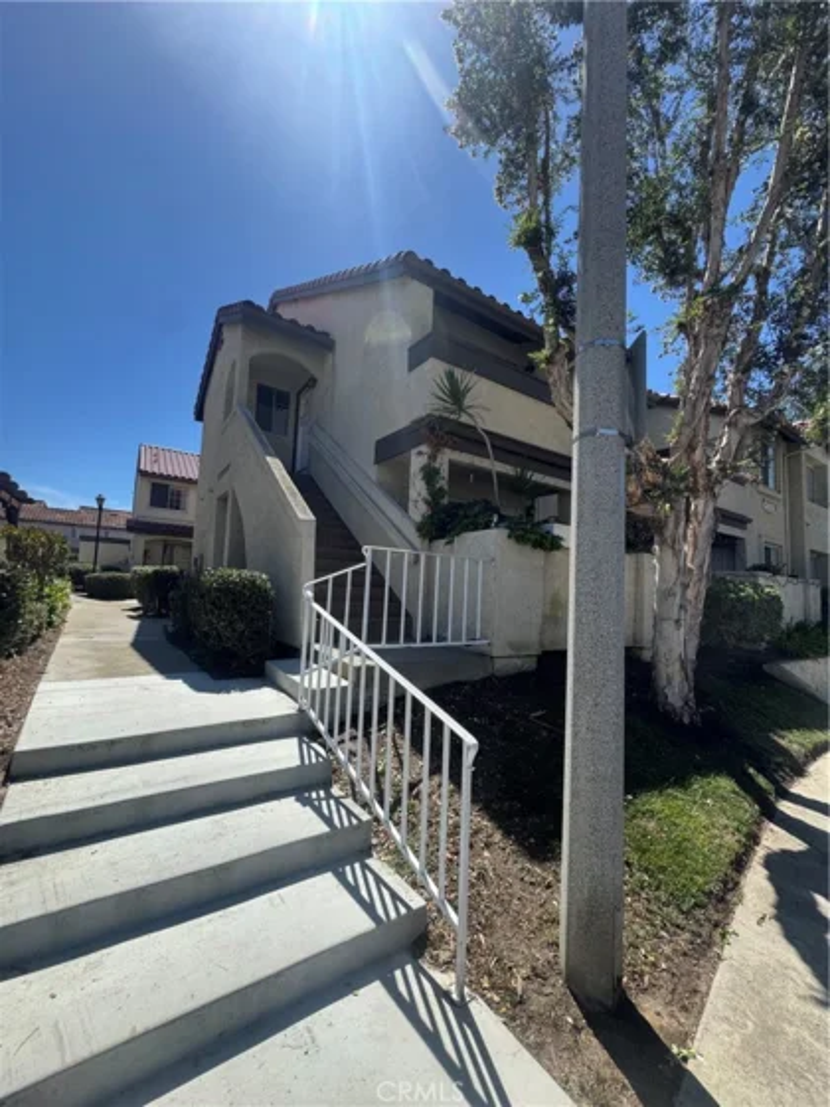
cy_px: 554
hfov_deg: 85.7
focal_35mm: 14
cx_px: 415
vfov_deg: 102.1
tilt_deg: +5.4
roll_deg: -2.3
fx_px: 448
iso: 40
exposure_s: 1/1110
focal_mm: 2.22
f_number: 2.2
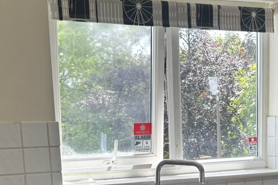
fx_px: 556
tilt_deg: -8.0
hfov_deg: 27.8
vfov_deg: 18.2
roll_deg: +1.6
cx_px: 195
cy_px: 204
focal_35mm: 72
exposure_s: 1/230
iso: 64
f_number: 1.78
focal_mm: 6.76
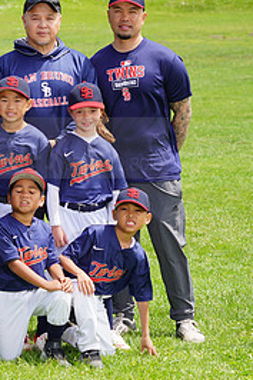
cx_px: -109
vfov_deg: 9.4
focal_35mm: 218
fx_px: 2301
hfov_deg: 6.2
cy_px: 136
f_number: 7.1
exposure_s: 1/250
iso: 100
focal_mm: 100
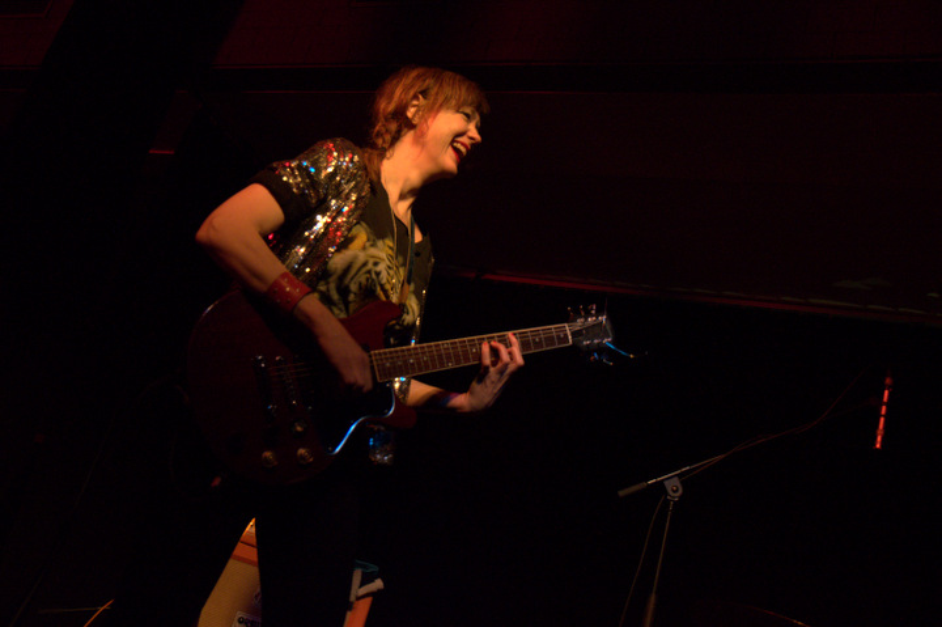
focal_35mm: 36
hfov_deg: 53.2
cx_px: 471
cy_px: 314
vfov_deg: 36.8
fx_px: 941
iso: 800
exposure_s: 1/50
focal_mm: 24
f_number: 2.8
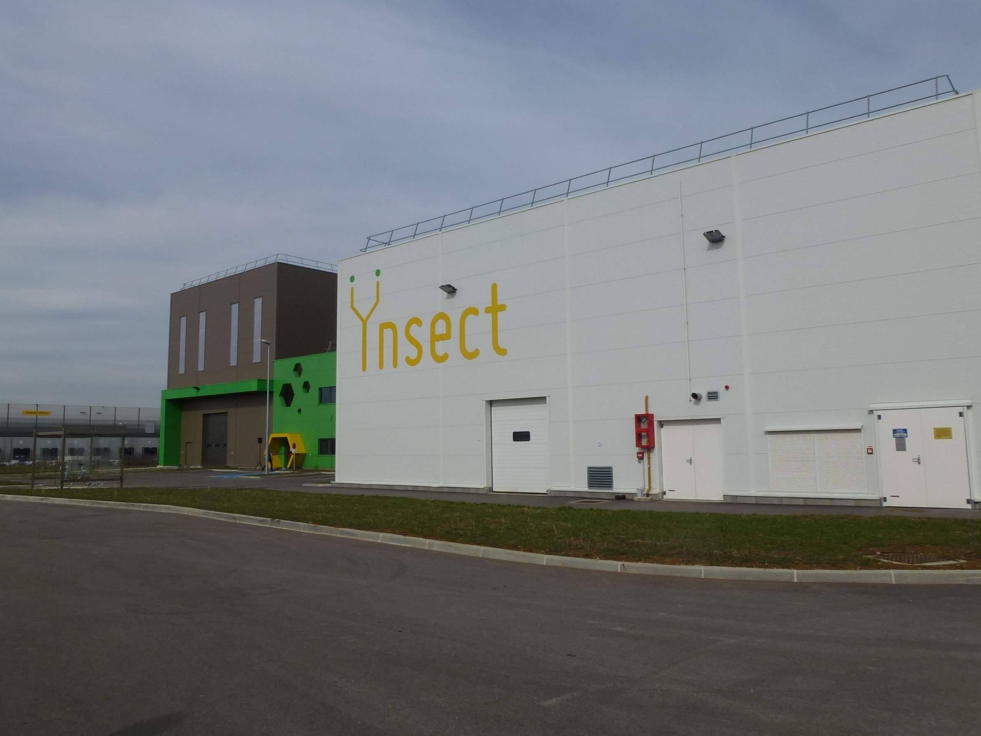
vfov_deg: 53.0
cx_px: 487
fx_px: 737
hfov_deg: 67.3
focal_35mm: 26
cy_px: 348
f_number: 4
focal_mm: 4.3
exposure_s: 1/2000
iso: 100
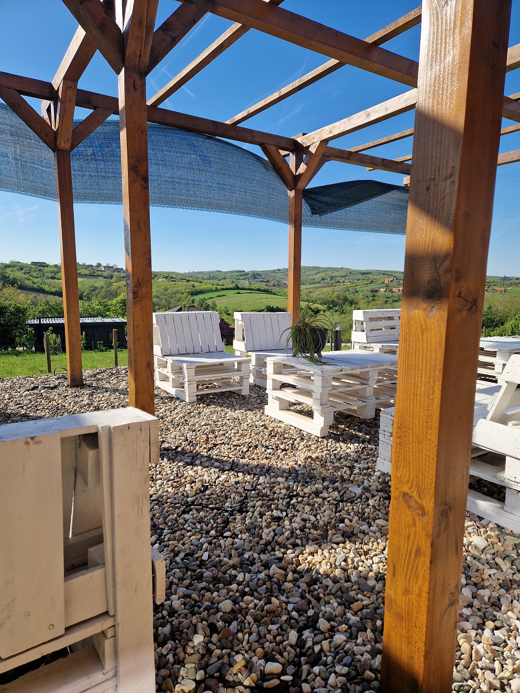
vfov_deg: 73.9
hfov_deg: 58.9
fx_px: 461
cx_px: 260
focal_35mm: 23
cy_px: 346
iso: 50
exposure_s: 1/1332
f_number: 1.8
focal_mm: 5.4
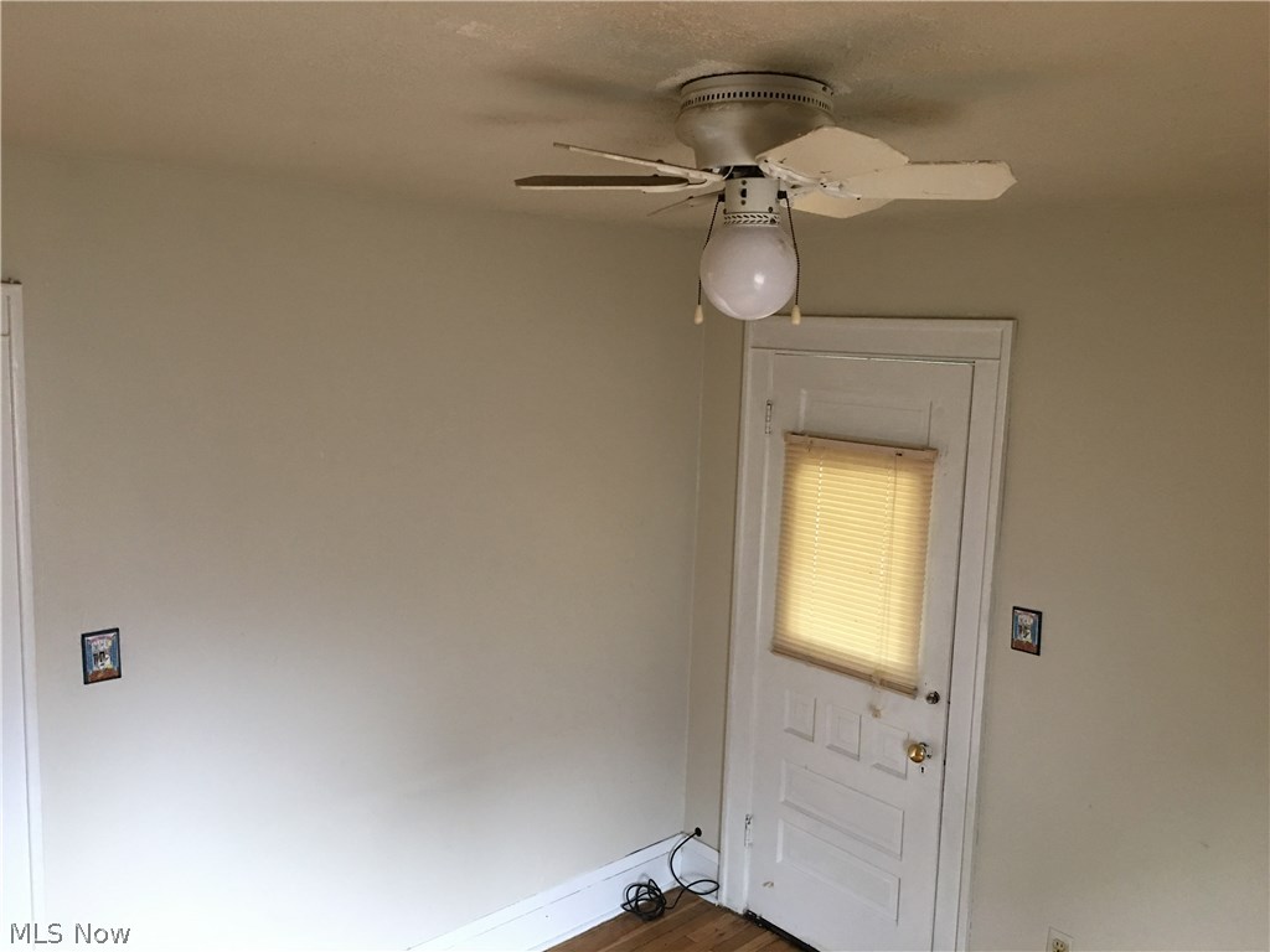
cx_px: 635
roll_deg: -1.6
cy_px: 476
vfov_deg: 48.2
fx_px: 1064
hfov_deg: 61.7
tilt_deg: -5.6
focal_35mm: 29
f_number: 2.2
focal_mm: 4.15
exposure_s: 1/15
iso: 64
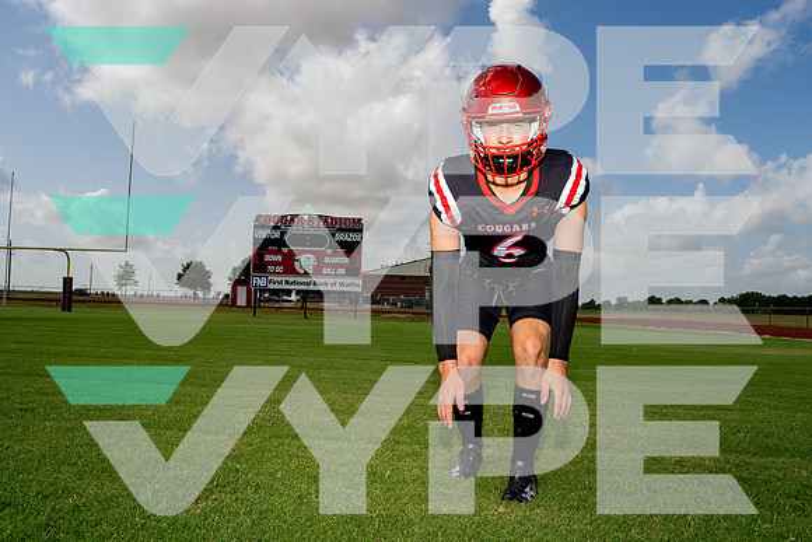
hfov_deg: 72.3
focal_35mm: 25
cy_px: 270
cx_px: 401
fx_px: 556
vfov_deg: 52.0
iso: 100
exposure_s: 1/250
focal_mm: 24
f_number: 8
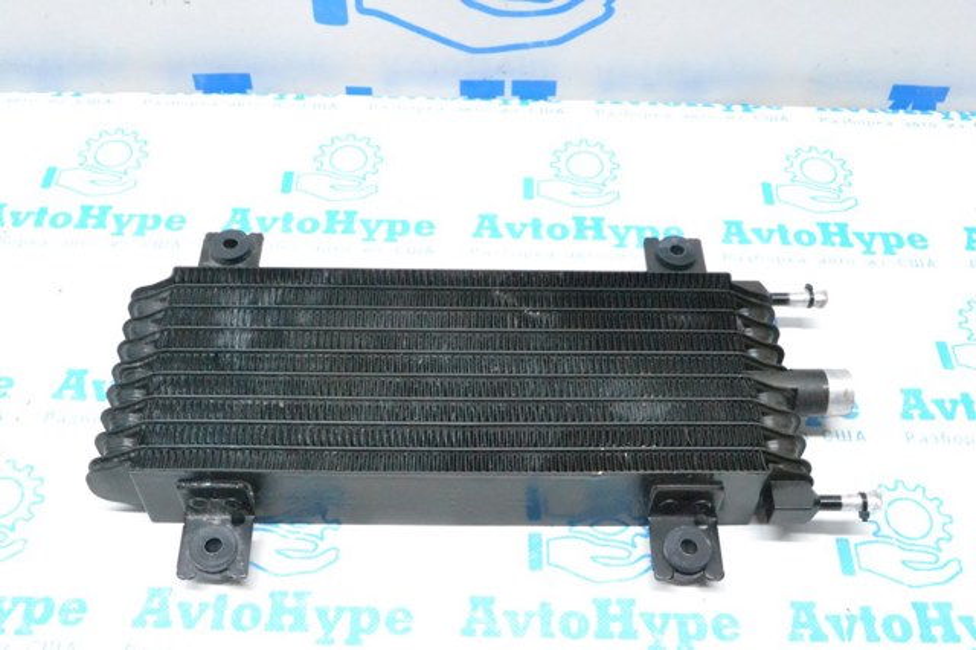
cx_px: 488
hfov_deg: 49.6
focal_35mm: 39
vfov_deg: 34.2
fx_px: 1057
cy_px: 325
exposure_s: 1/50
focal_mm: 26
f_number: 13
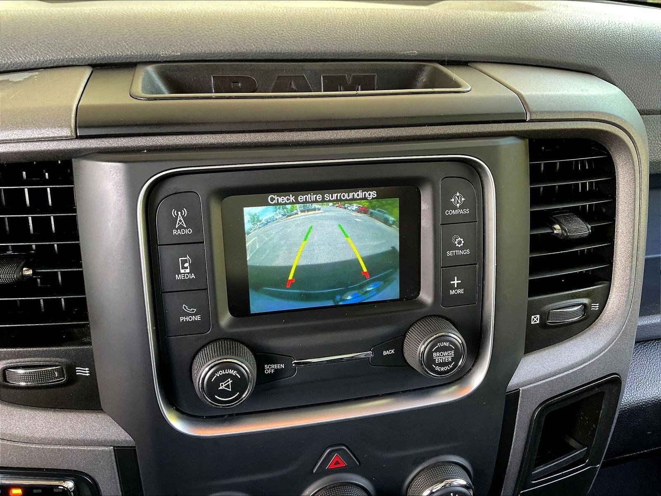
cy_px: 248
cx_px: 330
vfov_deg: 48.2
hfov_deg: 61.7
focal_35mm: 29
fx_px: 554
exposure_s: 1/60
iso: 100
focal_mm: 3
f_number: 1.8
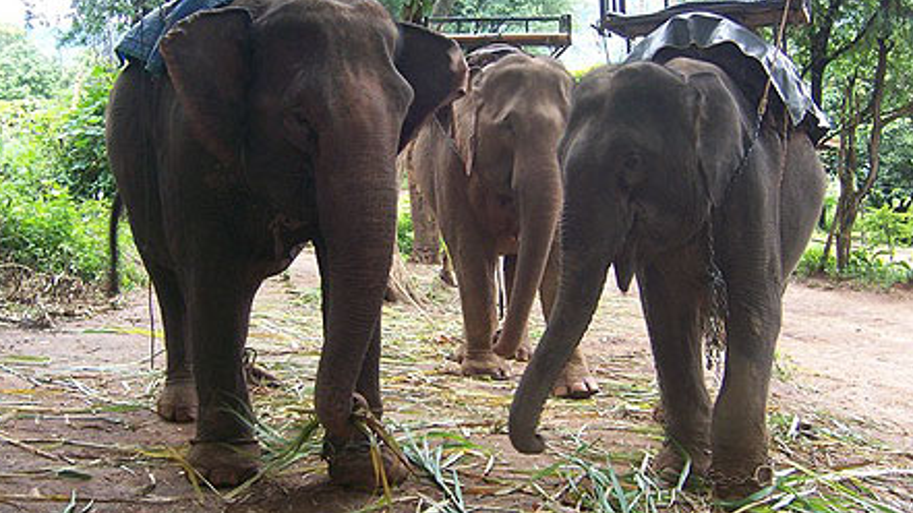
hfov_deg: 41.3
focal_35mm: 50
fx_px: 1210
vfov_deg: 23.9
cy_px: 190
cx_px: 451
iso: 160
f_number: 3.1
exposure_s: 1/80
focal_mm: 7.5
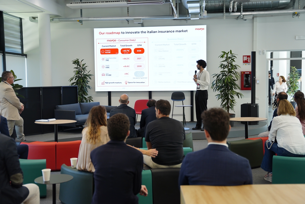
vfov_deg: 30.6
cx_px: 152
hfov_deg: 44.6
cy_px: 102
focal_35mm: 44
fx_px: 372
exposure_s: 1/250
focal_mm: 43.9
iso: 800
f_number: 2.8
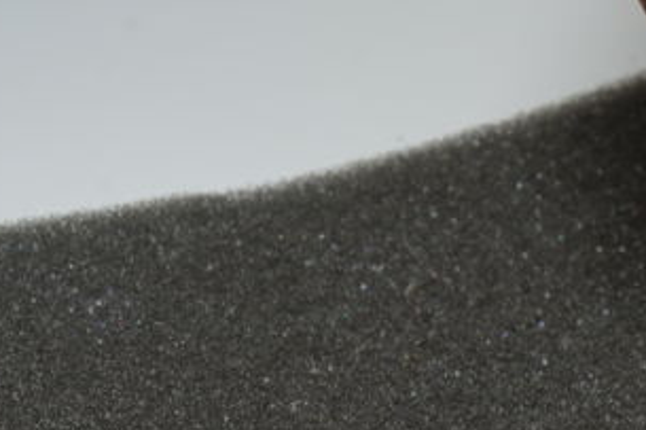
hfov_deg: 7.7
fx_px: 4519
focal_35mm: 252
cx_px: 1493
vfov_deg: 5.3
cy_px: -443
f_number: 16
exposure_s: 1/4
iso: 50
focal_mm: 50
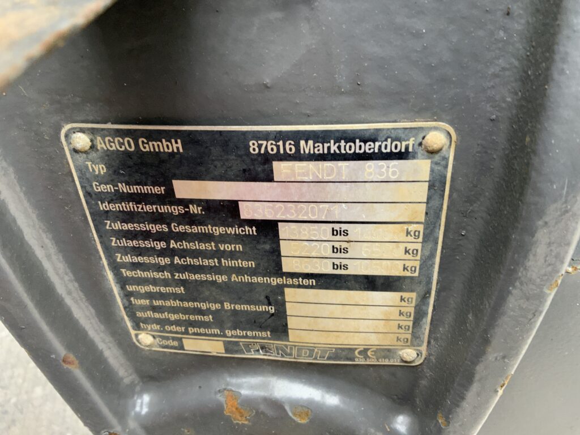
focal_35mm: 29
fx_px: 486
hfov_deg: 61.7
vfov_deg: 48.2
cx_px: 290
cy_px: 218
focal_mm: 3
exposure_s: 1/60
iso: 160
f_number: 1.8
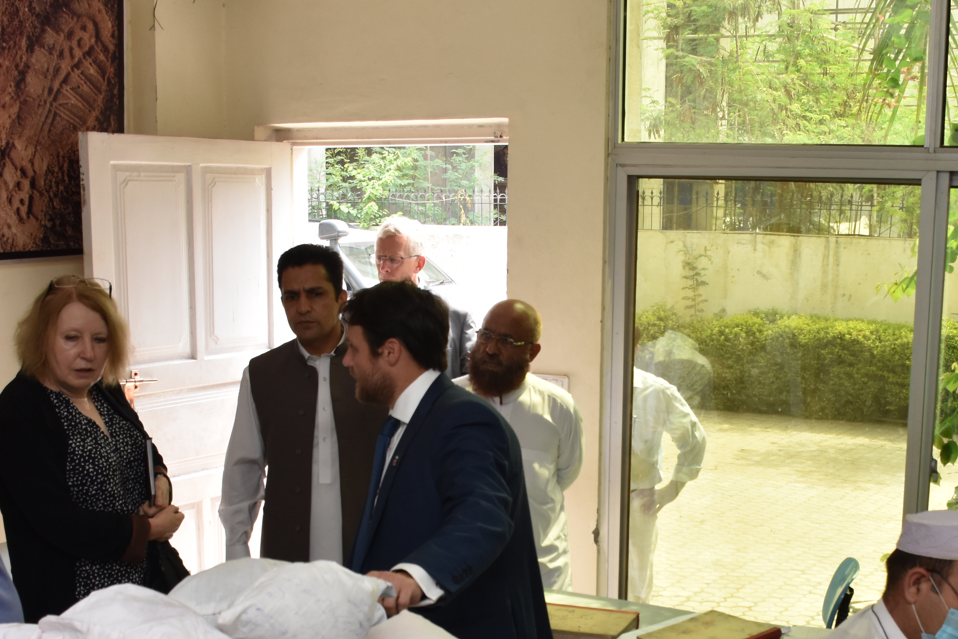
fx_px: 1384
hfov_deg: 38.0
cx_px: 582
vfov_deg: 25.5
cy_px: 525
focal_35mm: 52
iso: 500
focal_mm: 18
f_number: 6.3
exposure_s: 1/160
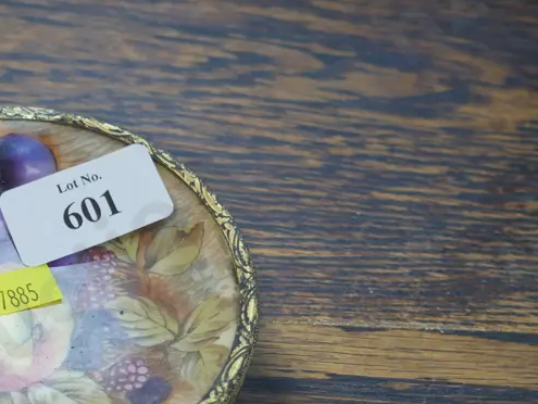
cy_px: 324
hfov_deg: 29.5
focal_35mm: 62
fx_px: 964
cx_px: 27
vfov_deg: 23.3
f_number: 3.6
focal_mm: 15
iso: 500
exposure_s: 1/60
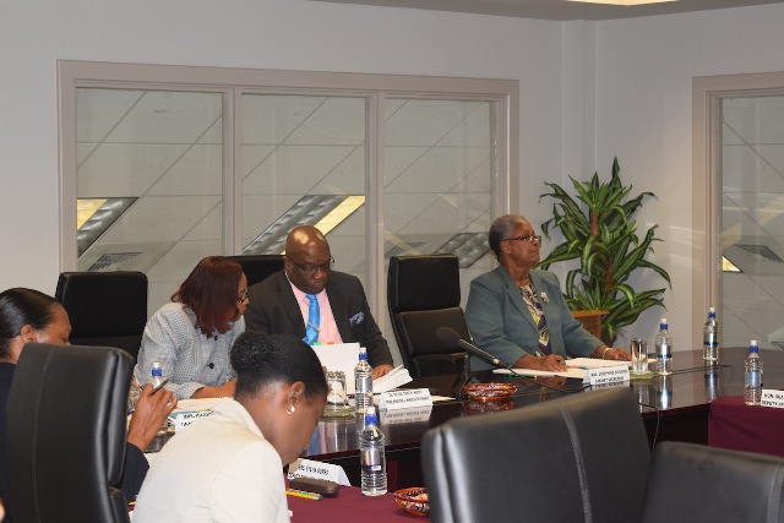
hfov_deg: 24.6
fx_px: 1797
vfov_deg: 16.6
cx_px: 392
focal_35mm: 82
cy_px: 262
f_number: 5.6
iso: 800
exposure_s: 1/60
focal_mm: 55
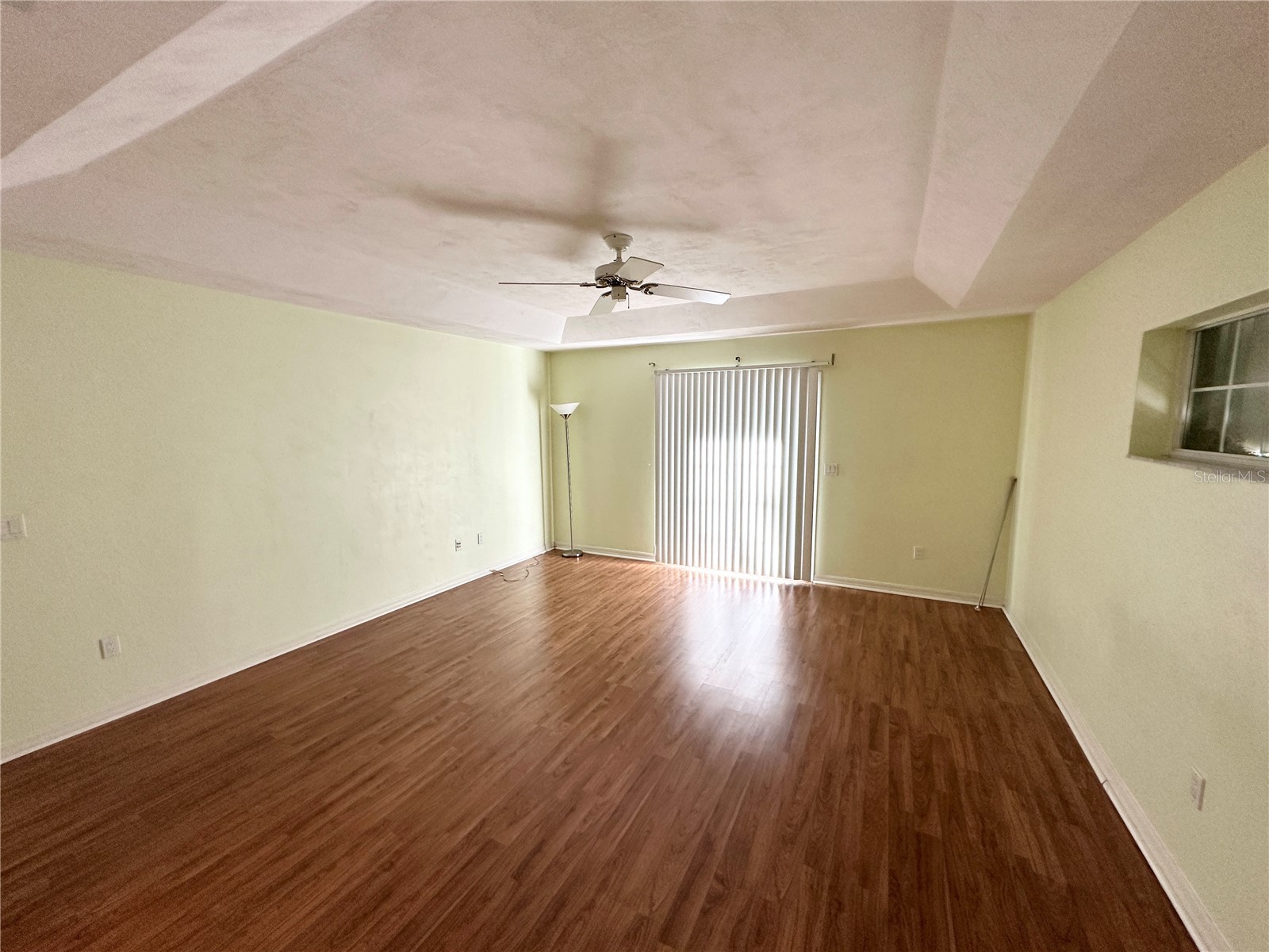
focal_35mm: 14
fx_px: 513
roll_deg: +0.1
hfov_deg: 102.1
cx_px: 634
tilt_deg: -6.7
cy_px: 476
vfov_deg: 85.7
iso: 200
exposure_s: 1/120
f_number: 2.2
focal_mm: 2.22
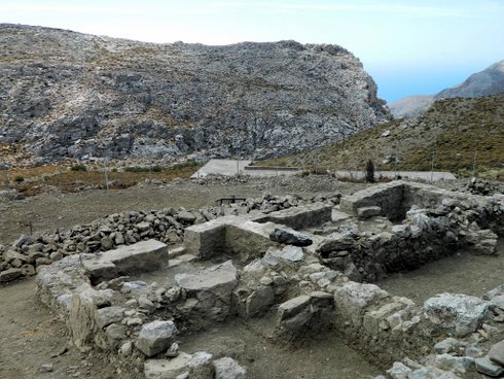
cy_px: 190
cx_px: 252
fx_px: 510
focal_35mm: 35
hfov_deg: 52.6
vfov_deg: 40.7
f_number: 3.3
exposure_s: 1/500
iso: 80
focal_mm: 6.2
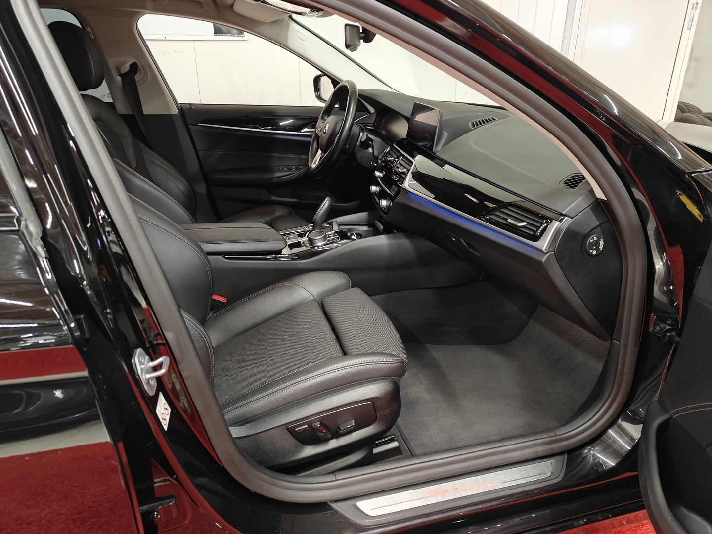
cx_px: 356
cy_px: 267
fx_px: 494
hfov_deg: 71.6
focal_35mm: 24
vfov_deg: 56.8
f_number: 1.8
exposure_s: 1/50
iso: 125
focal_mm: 5.59
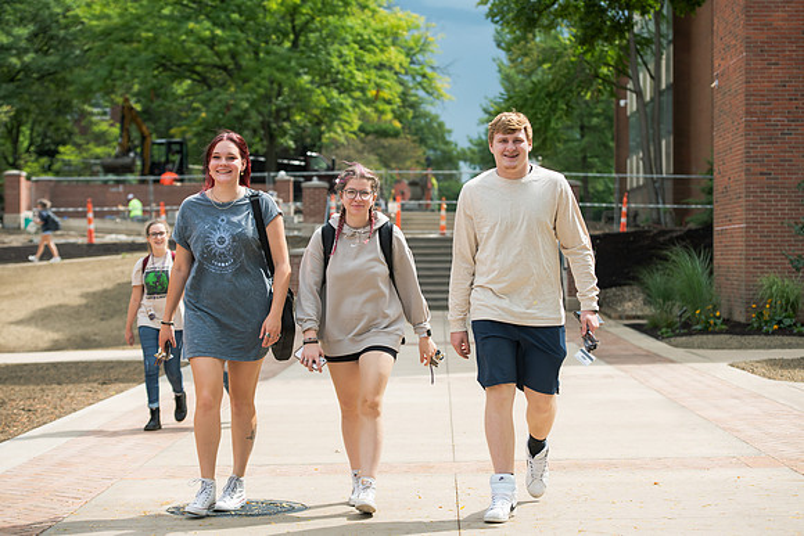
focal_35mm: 85
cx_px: 402
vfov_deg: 16.1
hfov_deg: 23.9
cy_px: 268
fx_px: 1899
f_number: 4
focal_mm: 85
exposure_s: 1/800
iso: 125
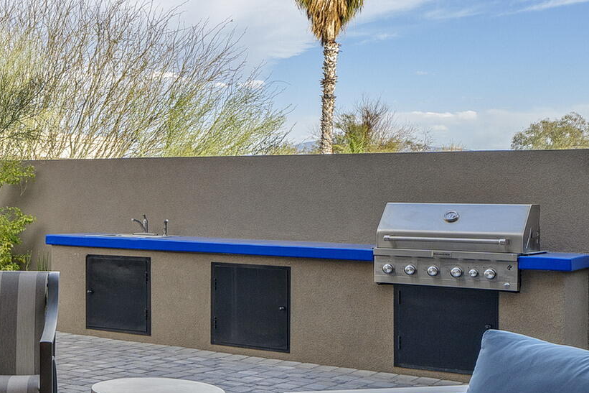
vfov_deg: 23.4
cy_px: 199
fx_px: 949
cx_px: -37
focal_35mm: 58
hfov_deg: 31.2
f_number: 9
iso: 100
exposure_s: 1/50
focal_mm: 17
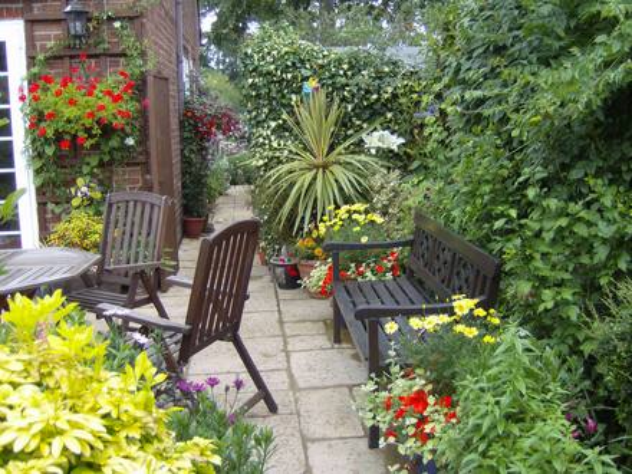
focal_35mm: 36
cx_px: 316
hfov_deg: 51.4
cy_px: 237
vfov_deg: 39.7
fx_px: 657
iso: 100
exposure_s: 1/99.8
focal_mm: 6
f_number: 2.8
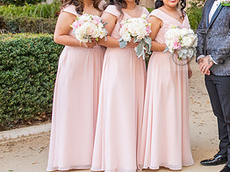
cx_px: 257
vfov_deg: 20.0
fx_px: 485
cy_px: 53
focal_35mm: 73
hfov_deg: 24.7
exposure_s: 1/200
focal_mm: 29
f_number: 4.5
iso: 640
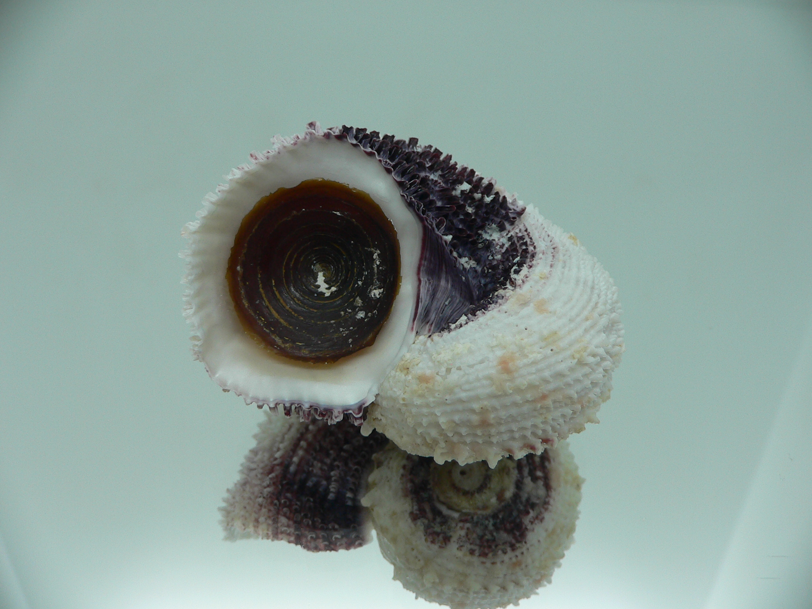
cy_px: 304
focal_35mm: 35
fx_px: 821
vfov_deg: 40.7
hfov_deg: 52.6
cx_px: 406
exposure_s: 1/60
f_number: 2.8
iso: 80
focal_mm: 4.6
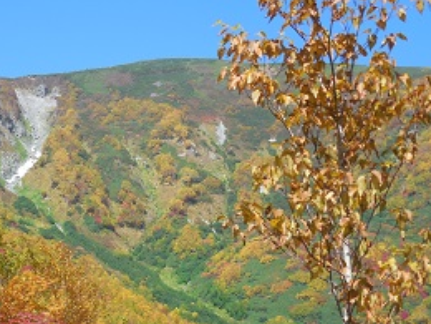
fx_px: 1033
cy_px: 169
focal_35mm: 83
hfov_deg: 23.4
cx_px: 138
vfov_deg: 17.8
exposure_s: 1/500
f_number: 4.2
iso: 125
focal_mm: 9.8
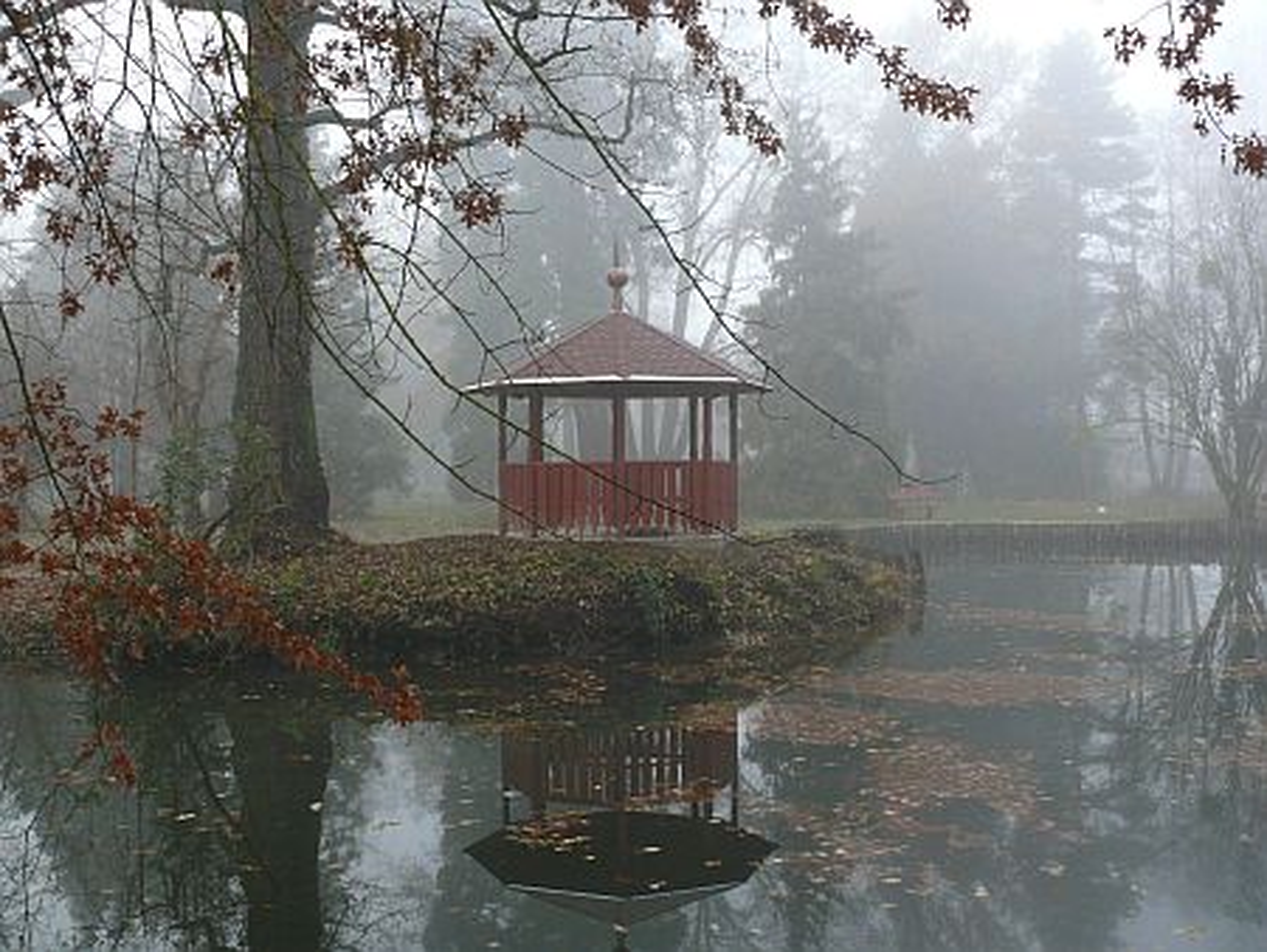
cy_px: 476
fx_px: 1282
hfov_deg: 52.6
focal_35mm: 35
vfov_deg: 40.7
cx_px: 634
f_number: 4
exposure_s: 1/100
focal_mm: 7.4
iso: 100
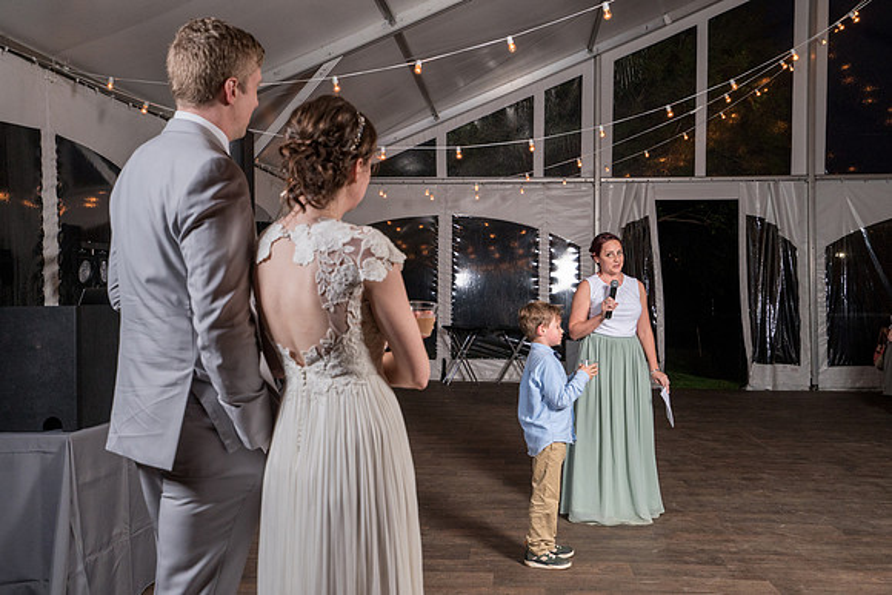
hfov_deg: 53.5
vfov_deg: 37.2
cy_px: 298
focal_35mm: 36
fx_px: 885
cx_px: 446
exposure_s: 1/200
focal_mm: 35
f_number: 5
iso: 2000
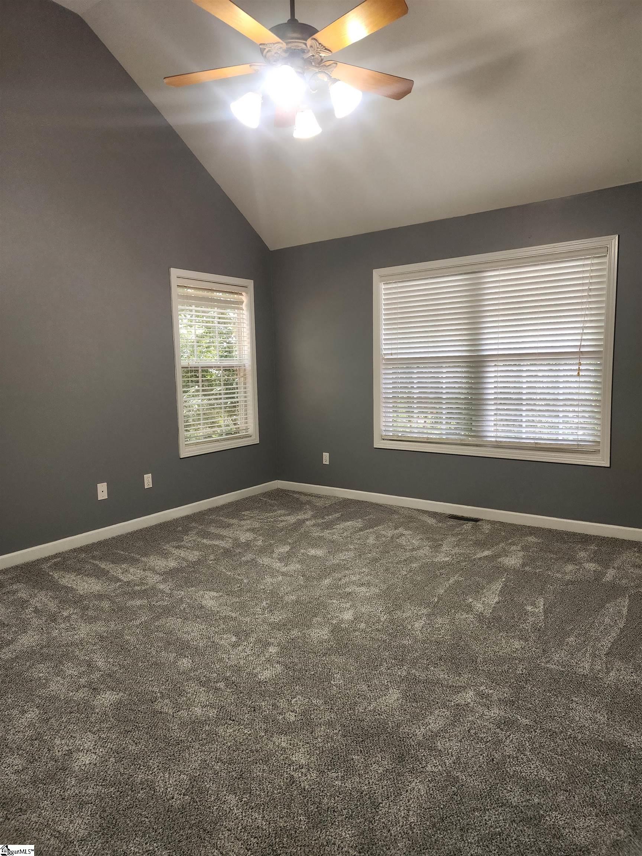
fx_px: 569
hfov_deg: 58.9
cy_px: 428
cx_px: 321
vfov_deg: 73.9
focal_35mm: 23
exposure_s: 1/120
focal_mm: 6.4
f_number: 1.8
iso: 250
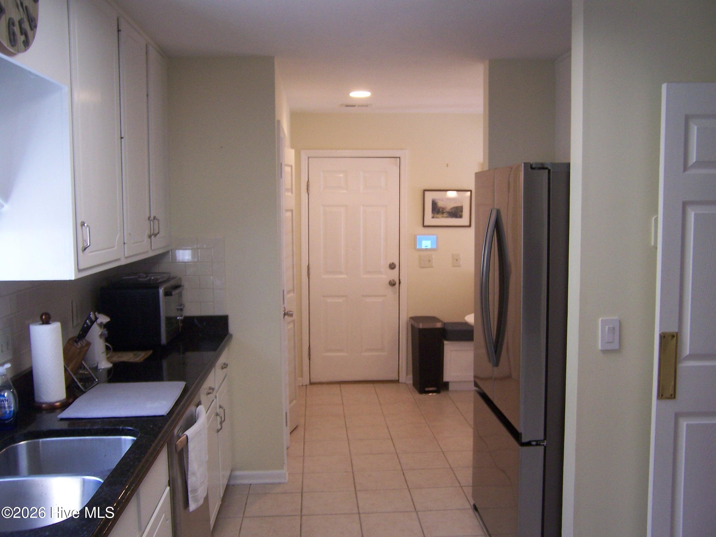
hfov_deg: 55.4
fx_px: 683
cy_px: 268
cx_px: 358
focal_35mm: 33
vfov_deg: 42.9
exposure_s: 1/30
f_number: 3.4
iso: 140
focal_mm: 5.5
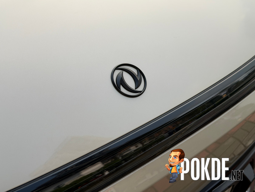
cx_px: 128
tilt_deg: -38.3
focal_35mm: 48
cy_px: 96
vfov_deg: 30.3
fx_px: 354
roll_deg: -1.7
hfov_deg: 39.7
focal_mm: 6.76
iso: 64
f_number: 1.78
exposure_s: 1/1754
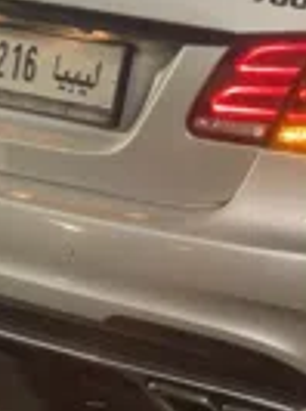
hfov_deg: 7.7
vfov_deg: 10.2
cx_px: 105
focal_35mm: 193
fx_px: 2286
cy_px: 40
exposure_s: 1/60
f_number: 2.2
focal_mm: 7.5
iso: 320
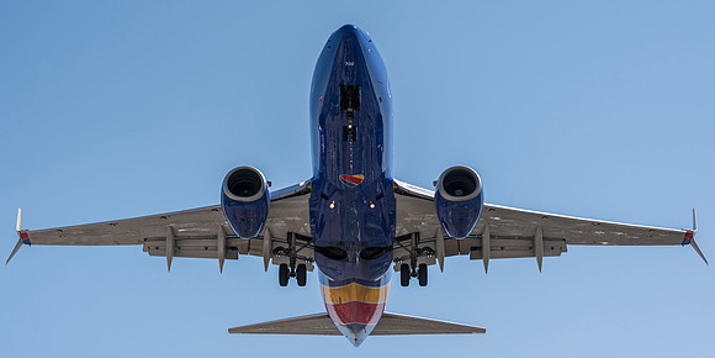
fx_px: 2058
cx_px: 296
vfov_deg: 9.9
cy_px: 117
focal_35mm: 111
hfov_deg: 19.7
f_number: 5.6
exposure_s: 1/2500
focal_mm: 85
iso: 200
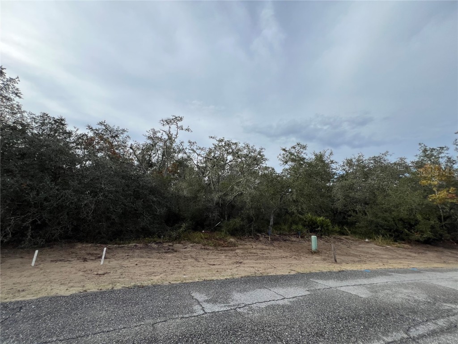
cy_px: 172
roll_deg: -0.9
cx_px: 229
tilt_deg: +13.0
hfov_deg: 106.2
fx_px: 172
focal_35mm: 13
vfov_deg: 89.9
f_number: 1.8
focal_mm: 1.57
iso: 32
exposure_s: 1/995
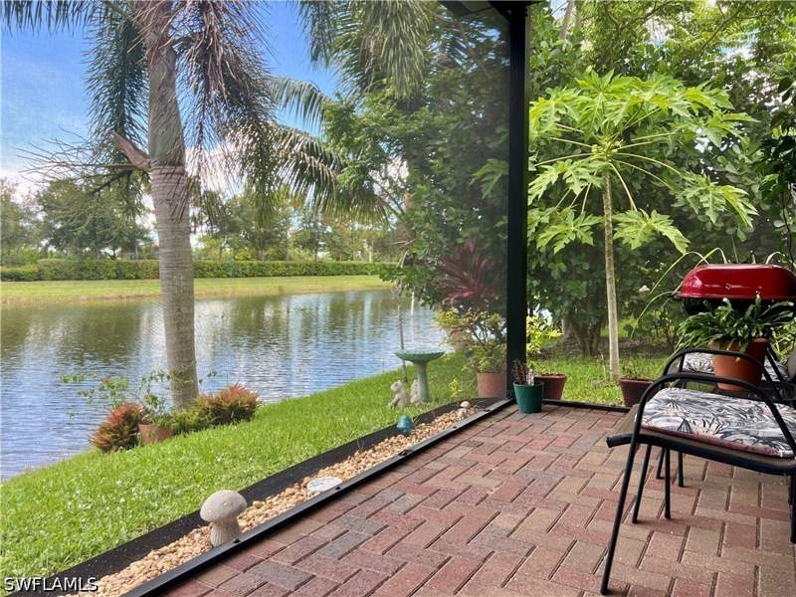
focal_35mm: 26
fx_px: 598
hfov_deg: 67.3
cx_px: 398
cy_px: 298
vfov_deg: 53.1
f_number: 1.5
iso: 50
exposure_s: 1/164
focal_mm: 5.7
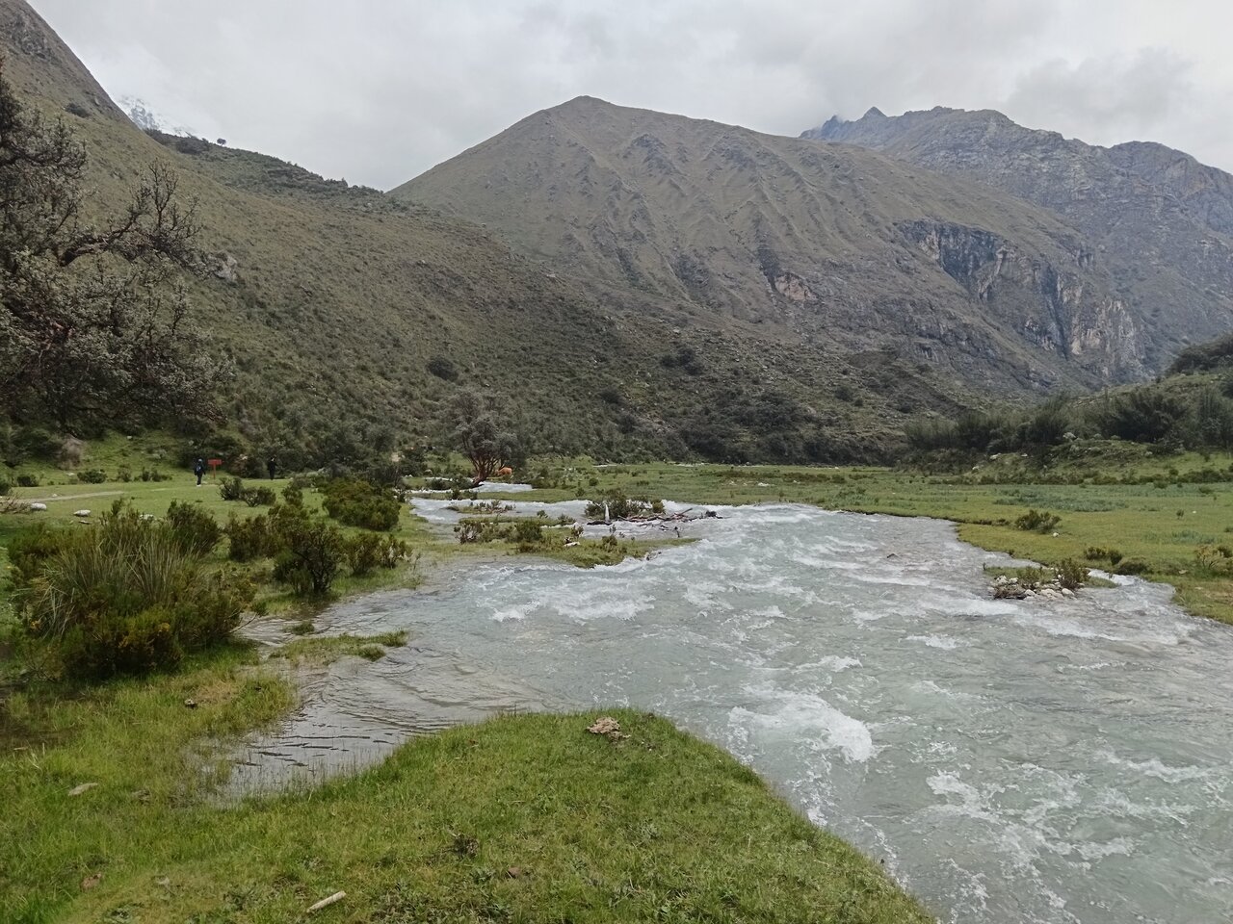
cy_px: 462
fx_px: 962
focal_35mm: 27
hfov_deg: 65.3
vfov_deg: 51.4
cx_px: 616
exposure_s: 1/246
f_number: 1.9
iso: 100
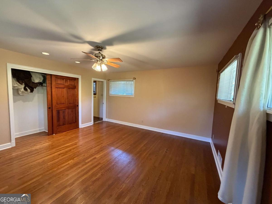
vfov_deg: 85.7
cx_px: 136
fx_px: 110
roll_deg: -1.1
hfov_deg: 102.1
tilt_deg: -5.9
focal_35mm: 14
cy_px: 102
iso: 500
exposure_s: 1/60
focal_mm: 2.22
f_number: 2.2
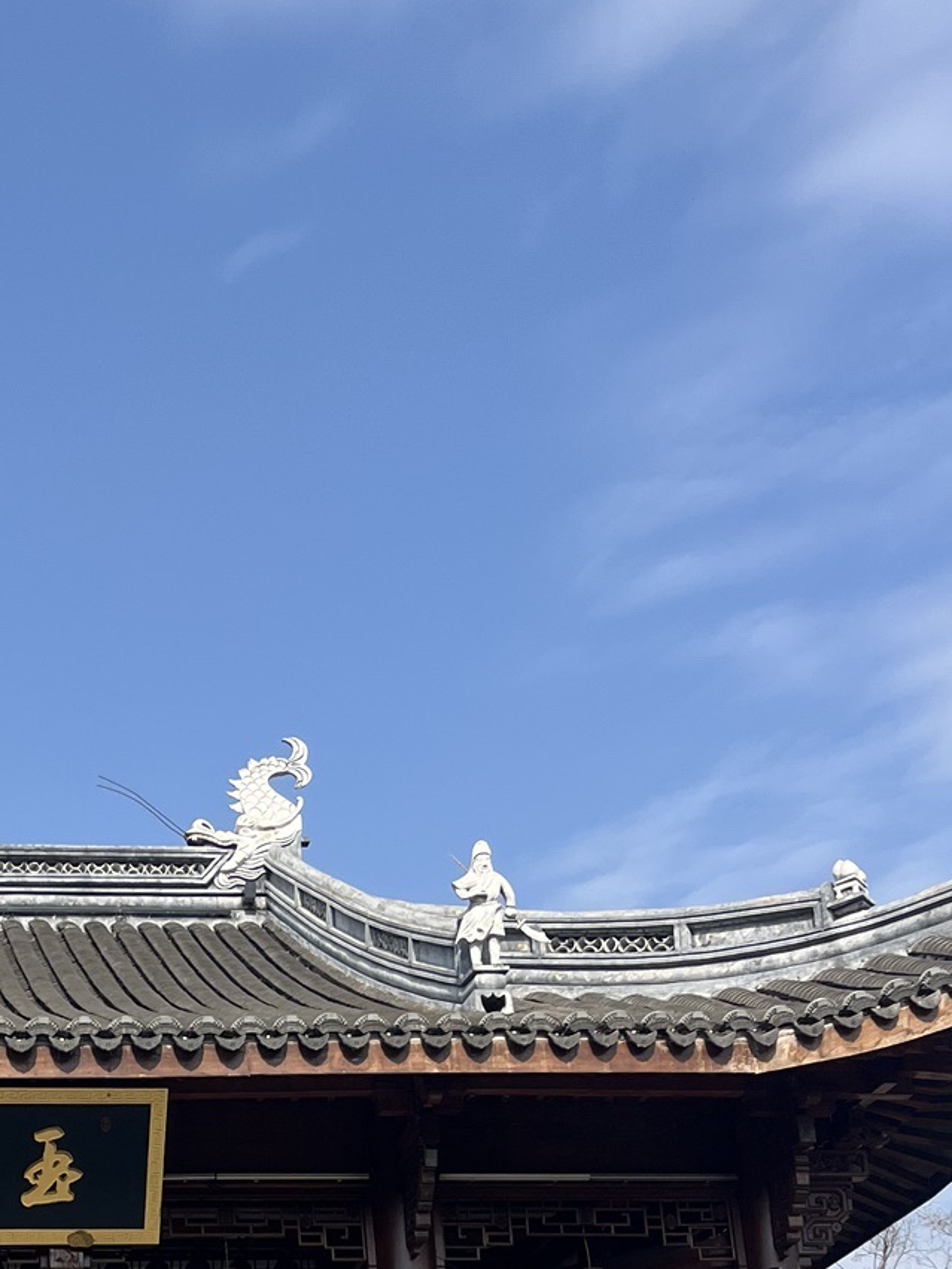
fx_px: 2237
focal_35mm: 61
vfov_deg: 29.4
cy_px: 1299
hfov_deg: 23.0
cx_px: -15
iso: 50
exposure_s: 1/2899
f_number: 1.6
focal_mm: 5.1
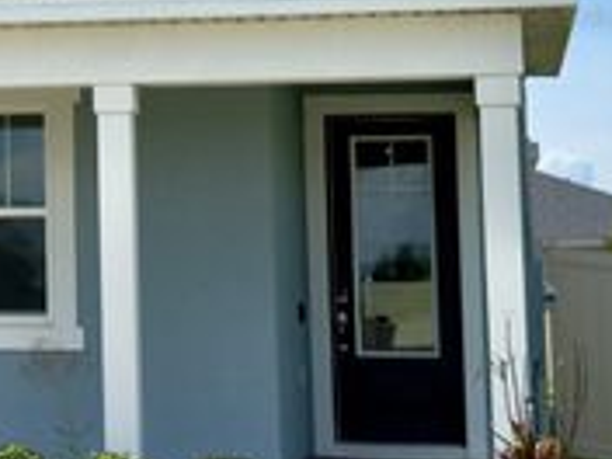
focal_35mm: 136
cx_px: -202
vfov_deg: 10.8
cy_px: 16
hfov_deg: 13.9
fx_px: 2404
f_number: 1.78
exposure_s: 1/7143
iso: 80
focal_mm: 6.76
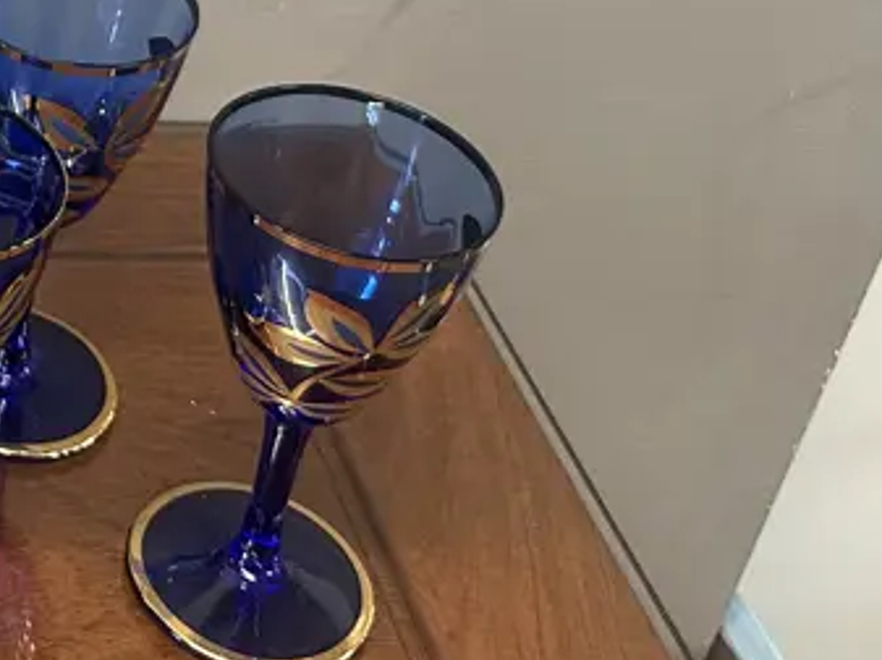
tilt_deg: -28.7
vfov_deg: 18.9
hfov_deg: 22.5
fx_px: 1858
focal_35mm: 73
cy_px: -160
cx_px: -398
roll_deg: -0.9
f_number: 1.78
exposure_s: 1/50
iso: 320
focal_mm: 6.86
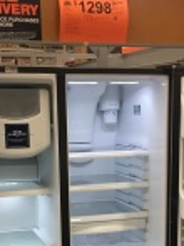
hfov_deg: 20.4
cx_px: 104
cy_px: 229
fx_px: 511
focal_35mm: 72
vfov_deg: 26.0
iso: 25
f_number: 2.2
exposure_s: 1/30
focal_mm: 4.15
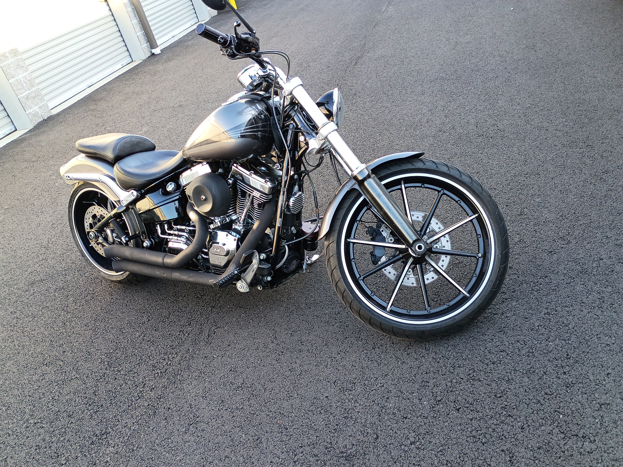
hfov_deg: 61.7
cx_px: 312
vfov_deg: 48.2
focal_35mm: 29
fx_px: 522
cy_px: 234
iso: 100
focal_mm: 4.27
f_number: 1.8
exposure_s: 1/60
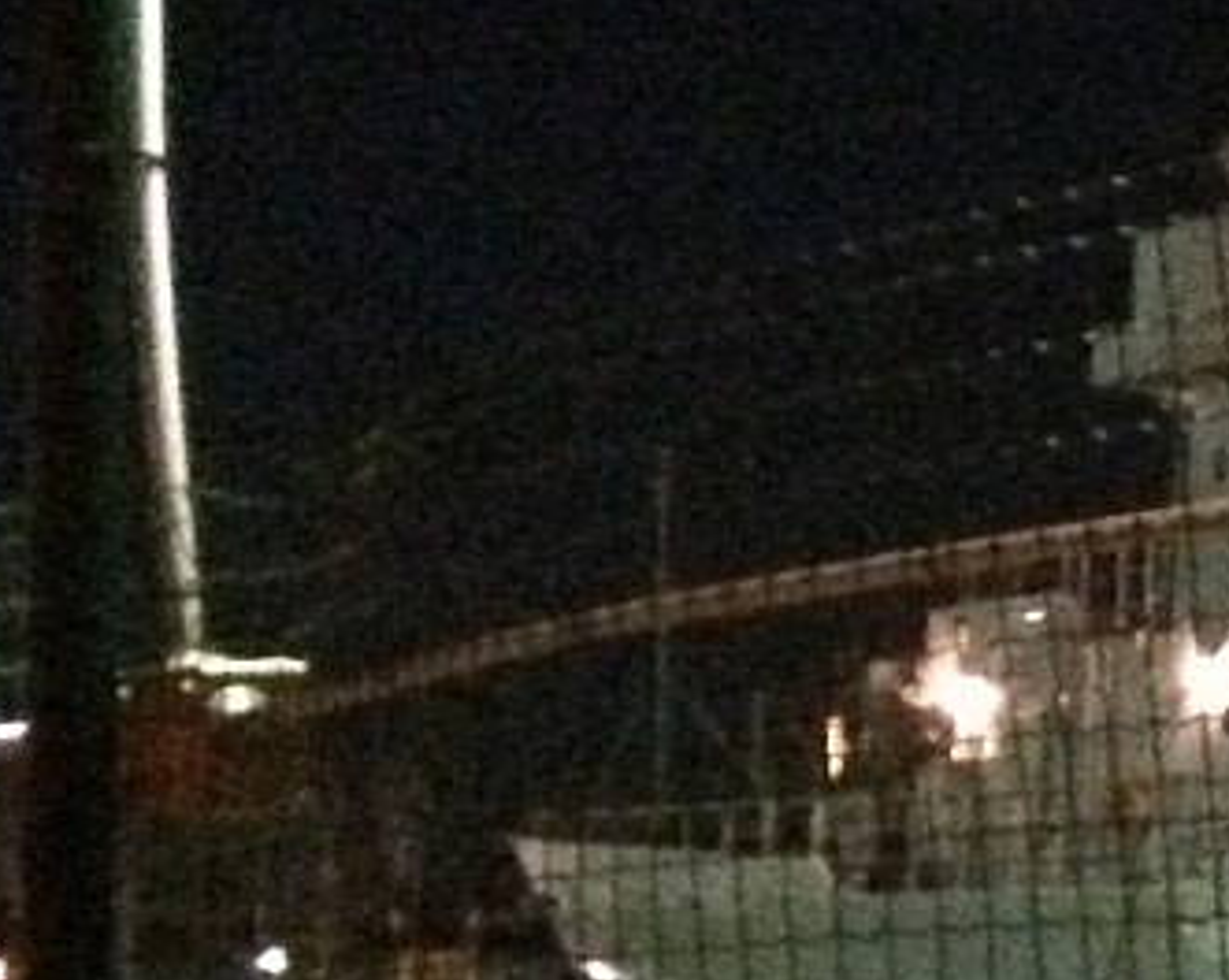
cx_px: 2740
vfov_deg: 11.2
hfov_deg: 11.9
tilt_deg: +7.8
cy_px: 494
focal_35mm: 137
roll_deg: +1.0
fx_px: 4977
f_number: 2.2
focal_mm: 4.15
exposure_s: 1/15
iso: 2000
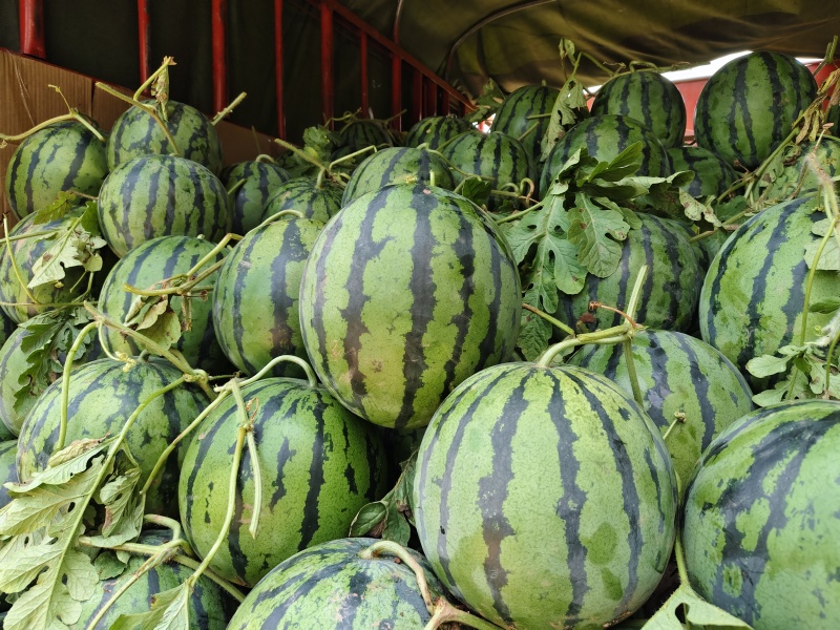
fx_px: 558
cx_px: 420
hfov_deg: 73.9
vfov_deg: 58.9
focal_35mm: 23
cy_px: 315
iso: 50
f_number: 1.88
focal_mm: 5.56
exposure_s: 1/99.7
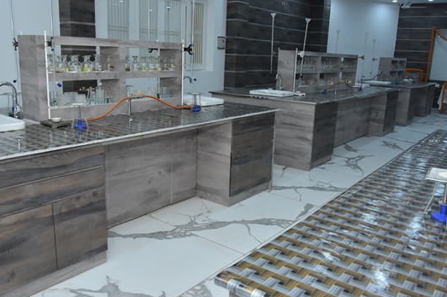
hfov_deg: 60.3
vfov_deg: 42.3
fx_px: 385
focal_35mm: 31
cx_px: 225
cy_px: 152
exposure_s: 1/125
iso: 800
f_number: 7.1
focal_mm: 18
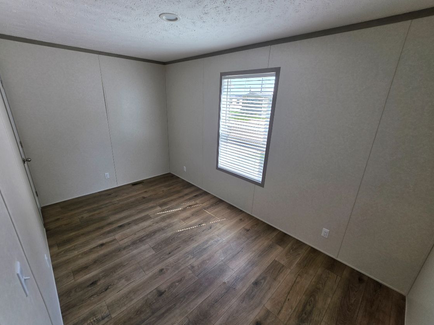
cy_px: 168
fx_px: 176
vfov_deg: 85.7
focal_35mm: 14
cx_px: 214
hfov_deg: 102.0
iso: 25
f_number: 1.9
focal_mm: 2.2
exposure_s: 1/120
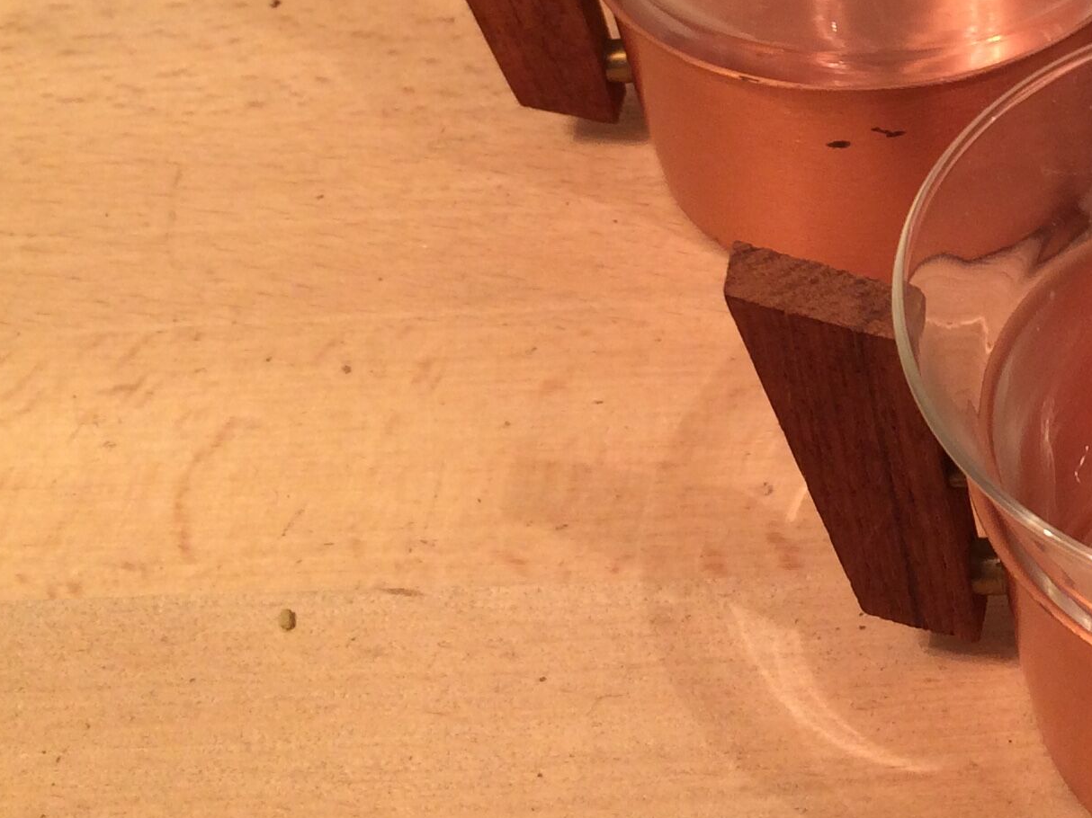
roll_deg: -3.2
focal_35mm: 78
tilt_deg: -35.2
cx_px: 1274
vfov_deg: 18.3
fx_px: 2460
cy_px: -55
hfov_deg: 23.1
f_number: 2.2
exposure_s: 1/33
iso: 50
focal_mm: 4.15
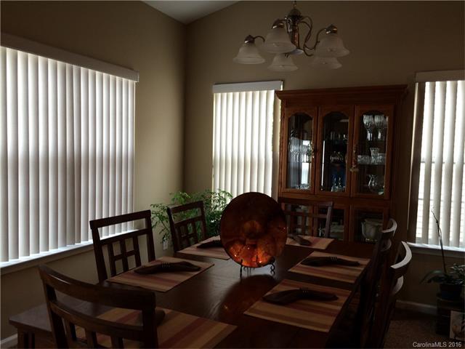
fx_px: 403
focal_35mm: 30
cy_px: 174
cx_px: 232
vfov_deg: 46.8
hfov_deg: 60.0
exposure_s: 1/40
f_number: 2.2
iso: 40
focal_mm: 4.12
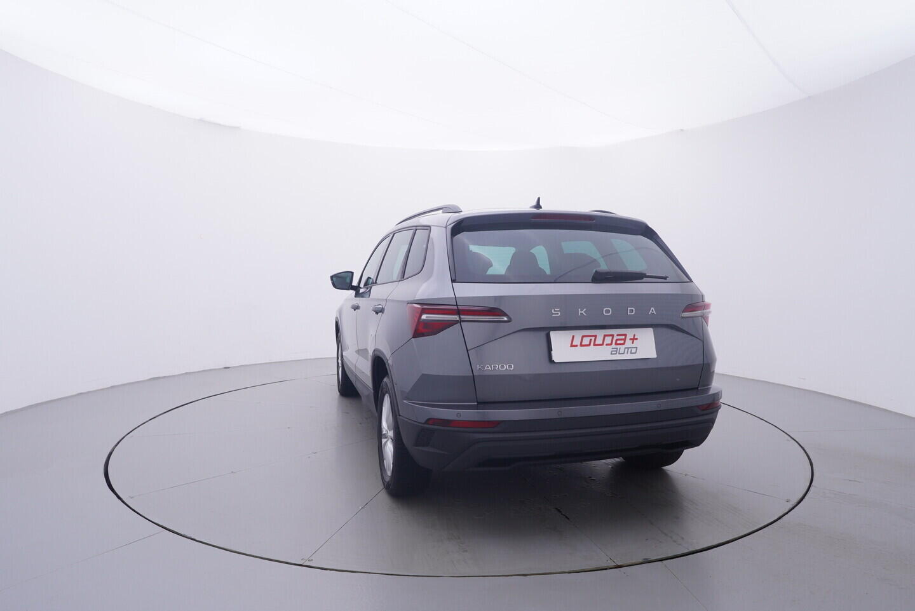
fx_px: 572
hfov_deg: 77.3
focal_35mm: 22
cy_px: 306
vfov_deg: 56.2
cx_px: 458
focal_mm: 15
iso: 200
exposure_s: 1/80
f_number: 5
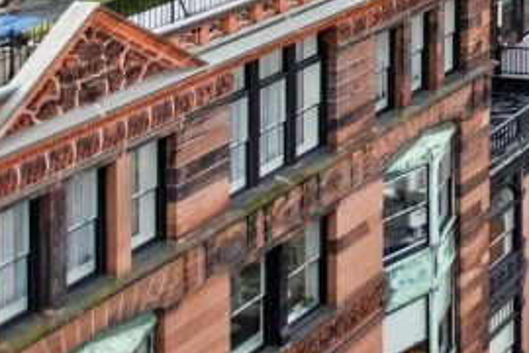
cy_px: -396
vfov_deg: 15.7
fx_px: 940
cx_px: 1087
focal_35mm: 64
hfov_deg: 18.4
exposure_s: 1/2500
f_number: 4
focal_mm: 10
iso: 250
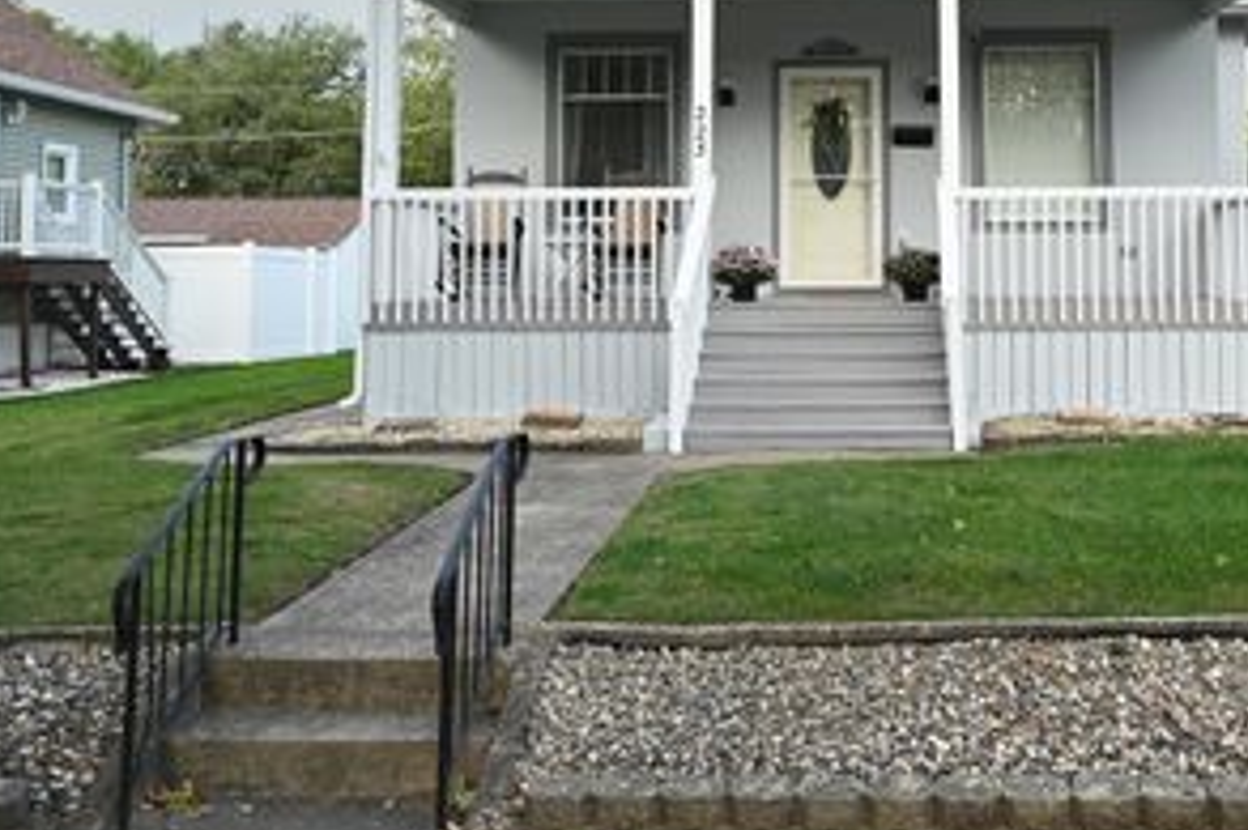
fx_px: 1420
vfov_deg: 31.8
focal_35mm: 41
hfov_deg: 46.8
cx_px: 822
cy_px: 172
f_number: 4.5
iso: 400
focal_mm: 24
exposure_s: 1/250
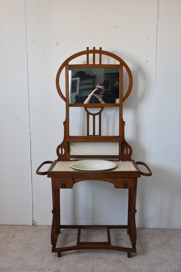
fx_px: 271
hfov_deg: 36.9
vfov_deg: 53.1
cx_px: 90
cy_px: 136
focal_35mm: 36
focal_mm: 24
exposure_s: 1/100
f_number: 5
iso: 800
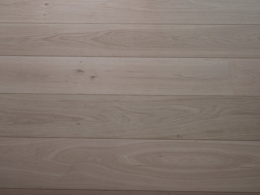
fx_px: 331
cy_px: 98
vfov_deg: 32.9
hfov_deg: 42.9
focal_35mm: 44
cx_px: 130
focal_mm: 22
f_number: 7.1
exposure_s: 1/200
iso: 200
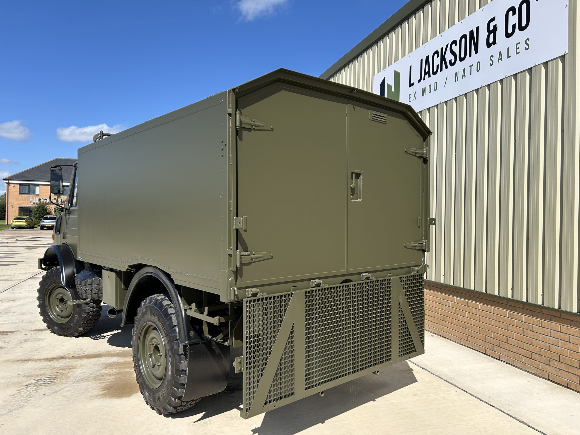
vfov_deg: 53.1
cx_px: 290
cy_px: 218
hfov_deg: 67.3
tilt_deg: -0.1
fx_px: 436
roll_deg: -1.5
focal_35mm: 26
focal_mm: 5.7
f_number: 1.5
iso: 50
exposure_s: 1/3704
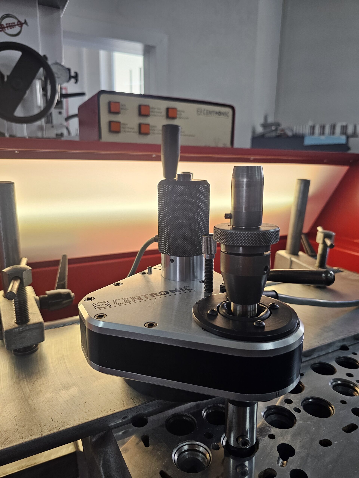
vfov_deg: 73.9
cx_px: 180
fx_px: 318
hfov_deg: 58.9
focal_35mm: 23
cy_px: 239
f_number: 1.7
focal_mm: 6.3
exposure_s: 1/100
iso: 100
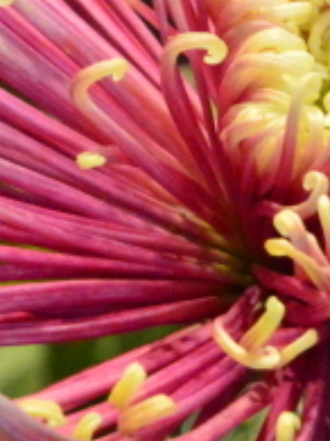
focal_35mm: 832
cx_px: 425
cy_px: 135
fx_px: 10587
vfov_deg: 2.4
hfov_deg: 1.8
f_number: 11
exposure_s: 1/50
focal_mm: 110
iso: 6400
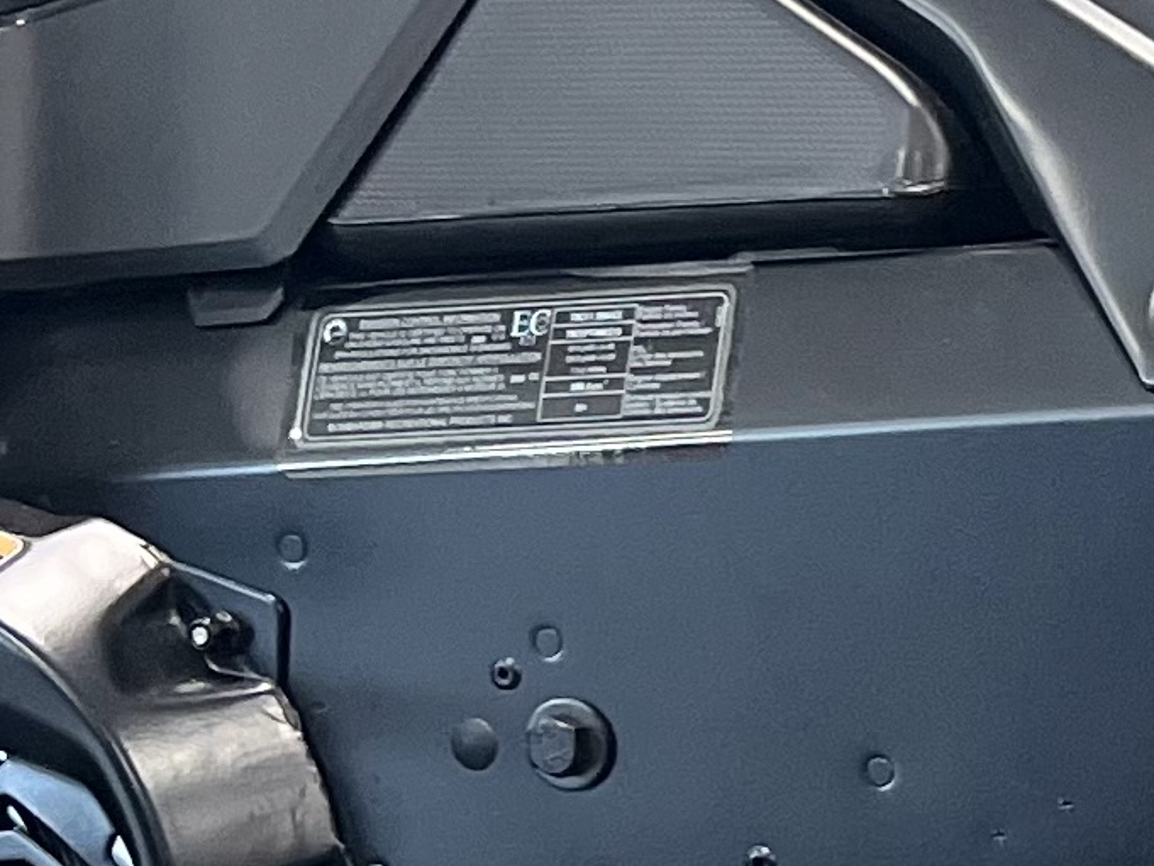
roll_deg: -0.6
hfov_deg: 10.9
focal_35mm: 154
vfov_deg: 9.5
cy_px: 1125
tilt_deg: -9.7
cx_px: 2766
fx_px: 5135
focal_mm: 5.7
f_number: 1.5
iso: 250
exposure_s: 1/60
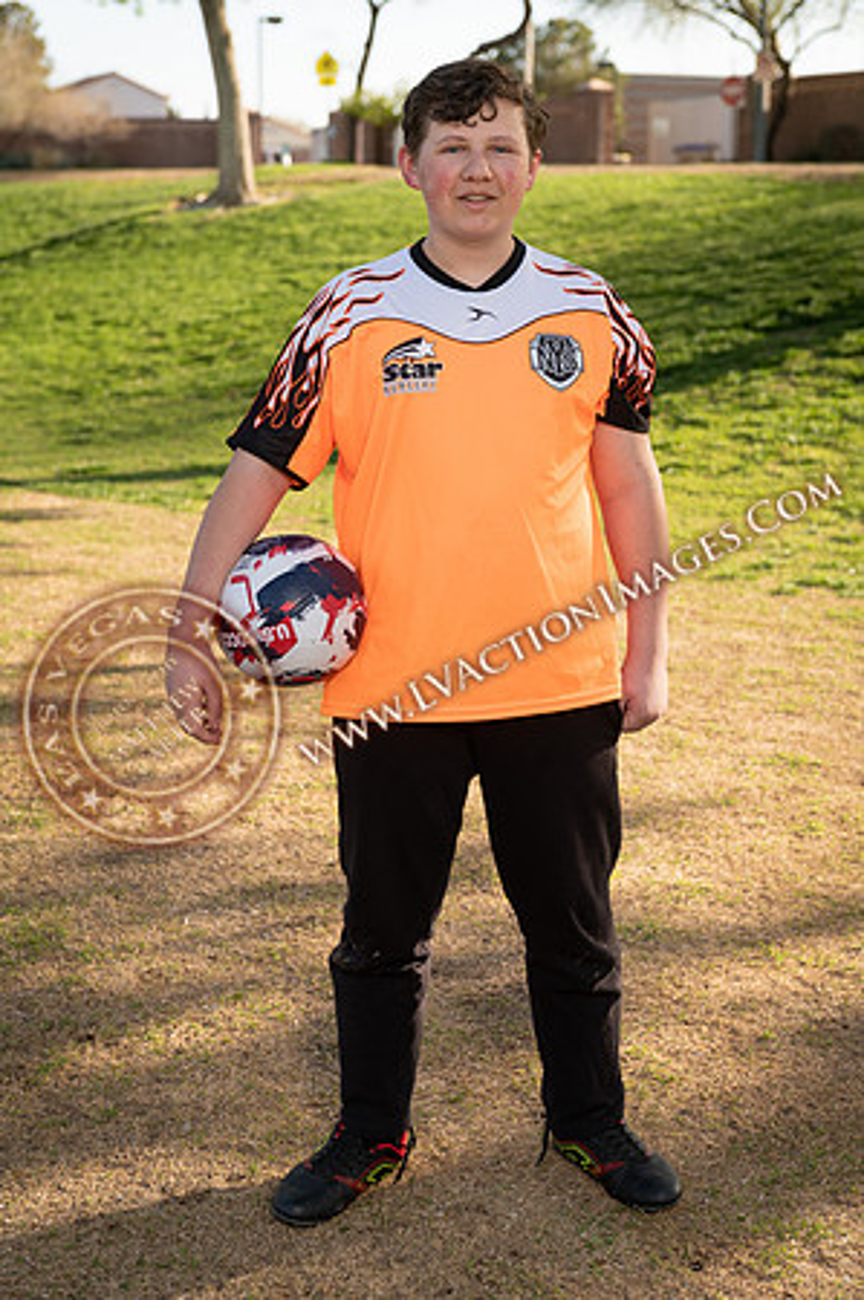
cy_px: 650
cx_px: 432
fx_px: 2093
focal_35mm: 58
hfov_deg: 23.3
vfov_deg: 34.5
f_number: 4
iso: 100
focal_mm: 58
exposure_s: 1/250
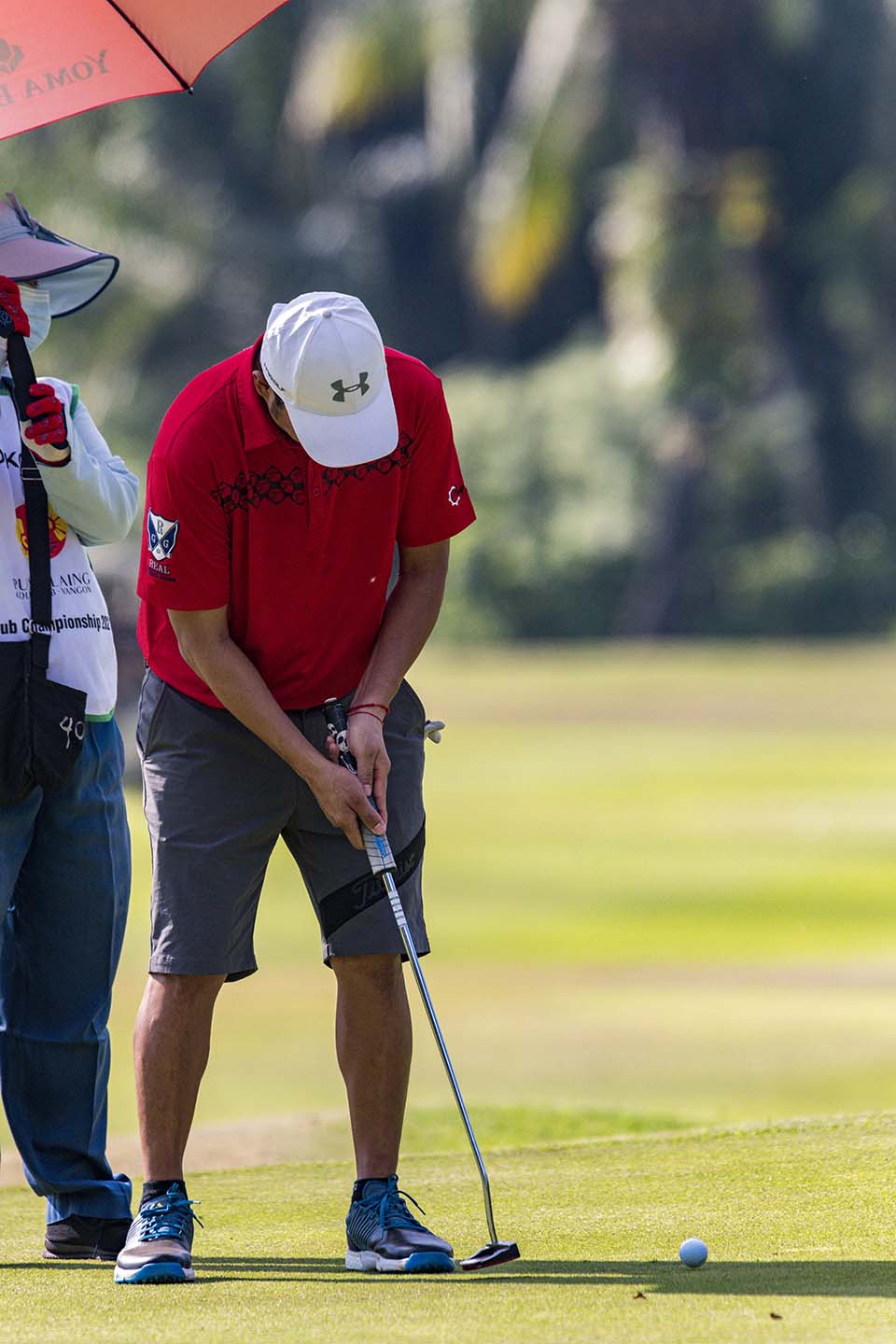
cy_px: 672
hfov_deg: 2.1
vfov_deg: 3.2
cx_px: 448
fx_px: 24265
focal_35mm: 650
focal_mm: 650
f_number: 8
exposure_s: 1/2500
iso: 2500
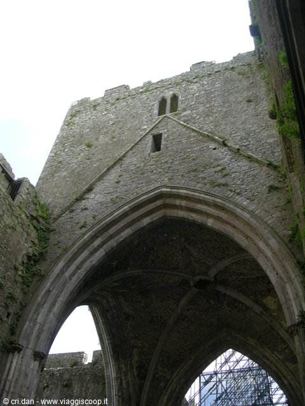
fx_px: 423
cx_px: 152
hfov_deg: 39.7
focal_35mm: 36
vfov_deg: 51.4
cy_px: 203
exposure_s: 1/157
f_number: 3.8
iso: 64
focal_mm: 7.5
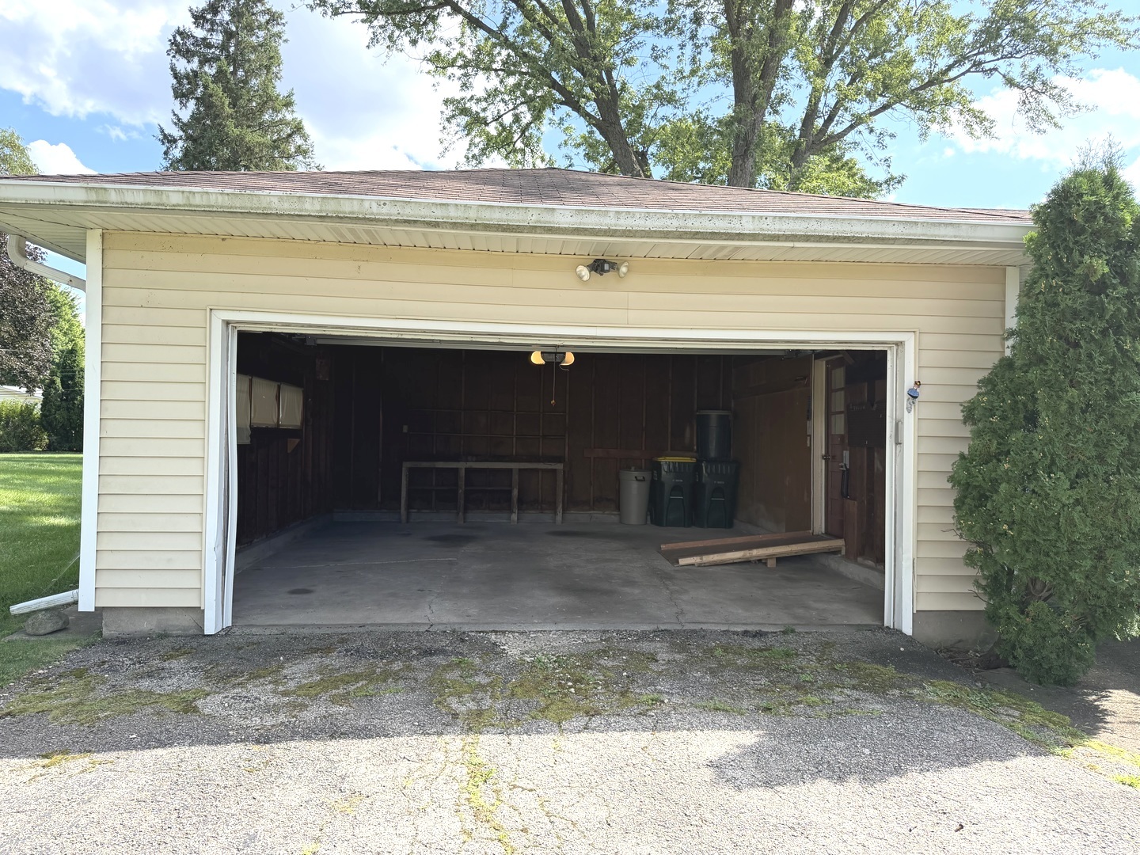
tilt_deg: +0.9
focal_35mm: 24
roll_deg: -0.1
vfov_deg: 56.8
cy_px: 428
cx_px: 570
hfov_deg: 71.6
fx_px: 790
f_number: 1.78
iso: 100
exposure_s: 1/1410
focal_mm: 6.76
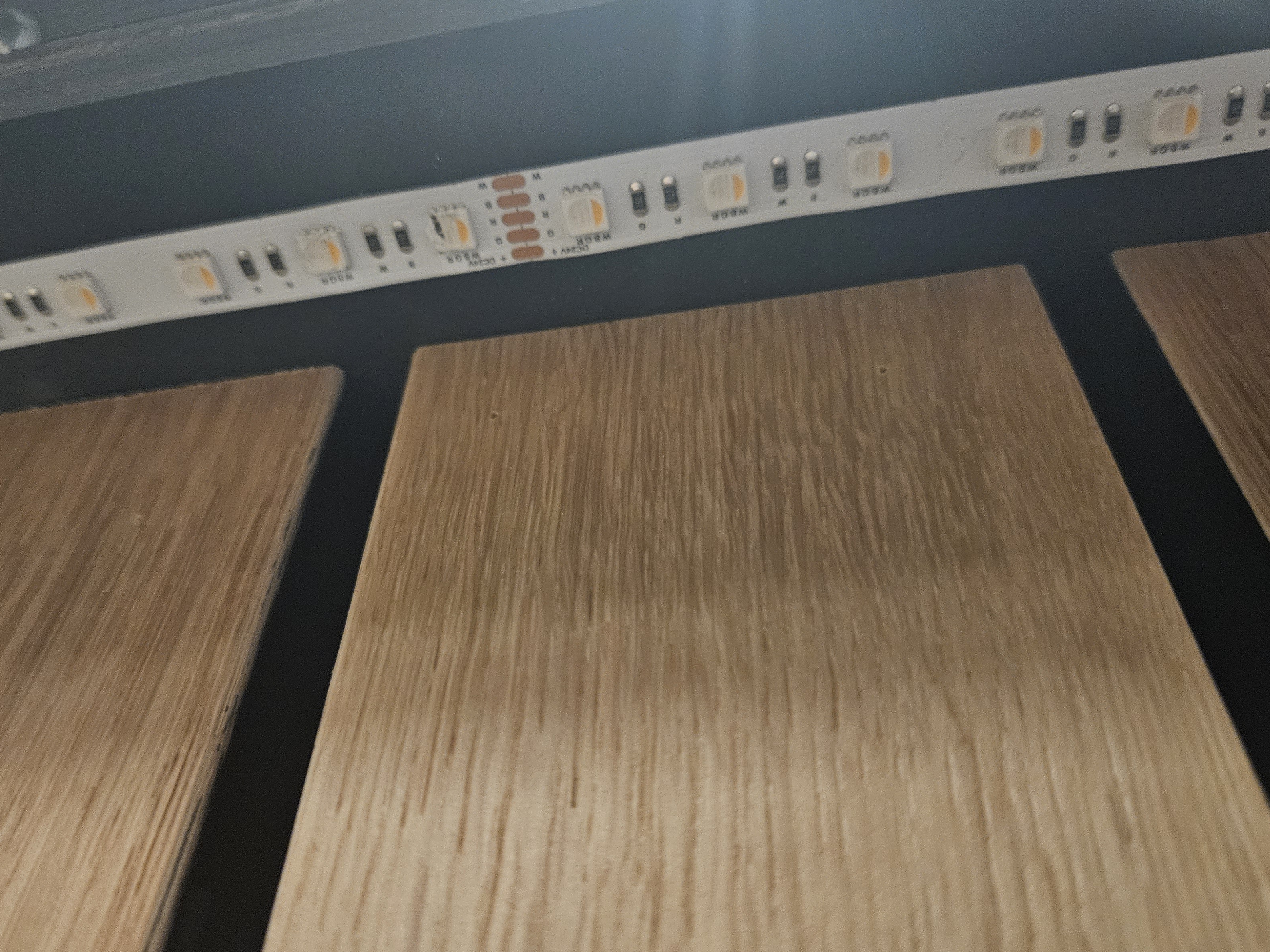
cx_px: 600
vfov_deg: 48.2
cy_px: 469
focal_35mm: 29
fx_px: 1064
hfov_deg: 61.6
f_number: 1.8
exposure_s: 1/25
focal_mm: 5.4
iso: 800
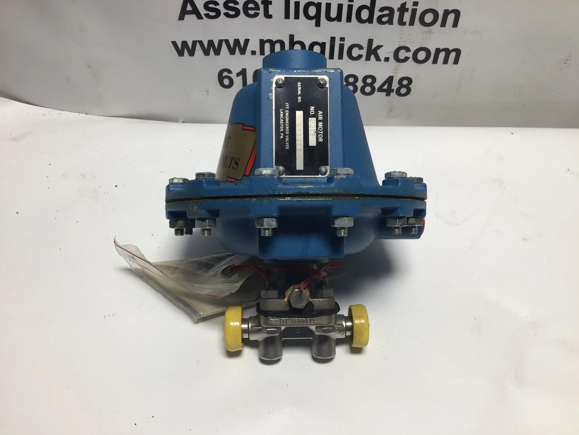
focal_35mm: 31
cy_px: 218
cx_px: 290
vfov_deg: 45.4
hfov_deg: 58.4
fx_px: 519
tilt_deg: -48.8
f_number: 2.4
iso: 25
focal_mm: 3.3
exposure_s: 1/120
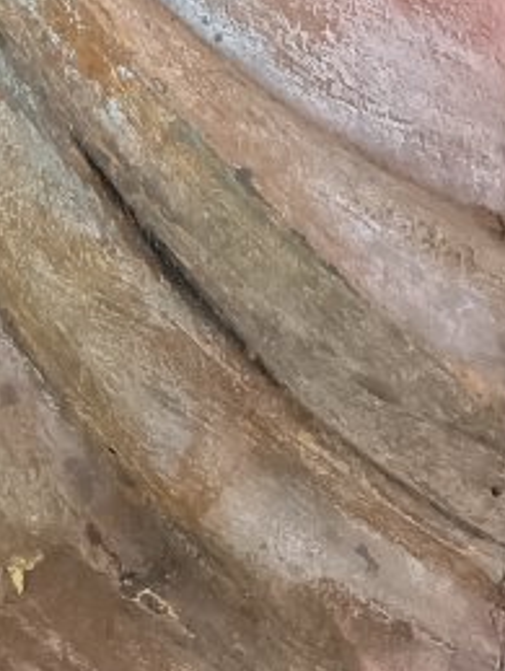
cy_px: -707
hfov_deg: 13.3
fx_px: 2154
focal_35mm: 111
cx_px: 83
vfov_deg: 14.4
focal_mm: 5.24
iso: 435
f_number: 1.7
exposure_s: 1/33.3
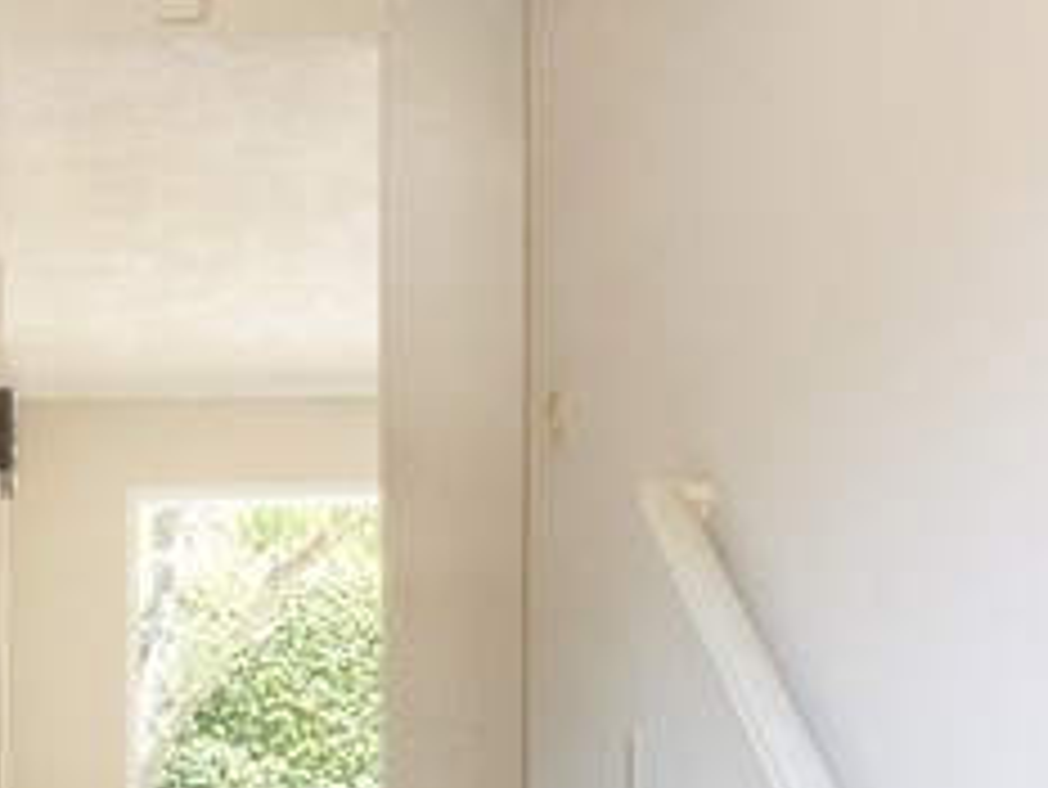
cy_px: 930
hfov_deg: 23.1
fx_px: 2393
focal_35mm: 79
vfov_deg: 17.8
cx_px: -128
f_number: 8
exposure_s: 1/160
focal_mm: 9
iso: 2500
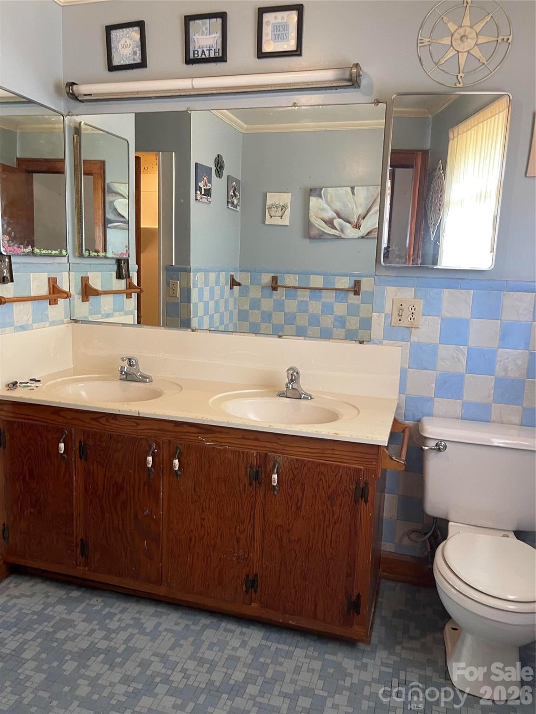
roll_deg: -3.3
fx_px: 516
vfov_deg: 69.4
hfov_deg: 54.9
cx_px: 268
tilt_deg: -10.4
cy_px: 357
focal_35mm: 25
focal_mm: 5.1
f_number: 1.6
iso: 250
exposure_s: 1/60
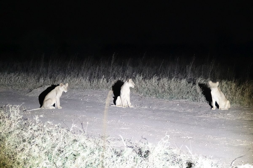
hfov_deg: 19.6
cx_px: 126
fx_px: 731
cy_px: 84
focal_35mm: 104
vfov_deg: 13.2
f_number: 4
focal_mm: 38.04
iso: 6400
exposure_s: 1/4
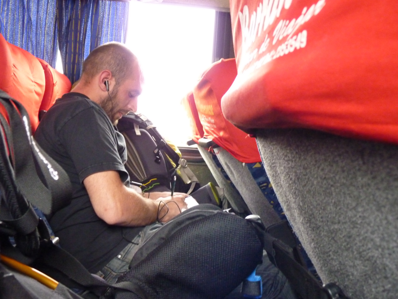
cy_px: 150
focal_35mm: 34
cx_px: 199
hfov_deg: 54.0
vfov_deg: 41.8
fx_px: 391
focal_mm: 6
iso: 800
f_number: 3
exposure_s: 1/50
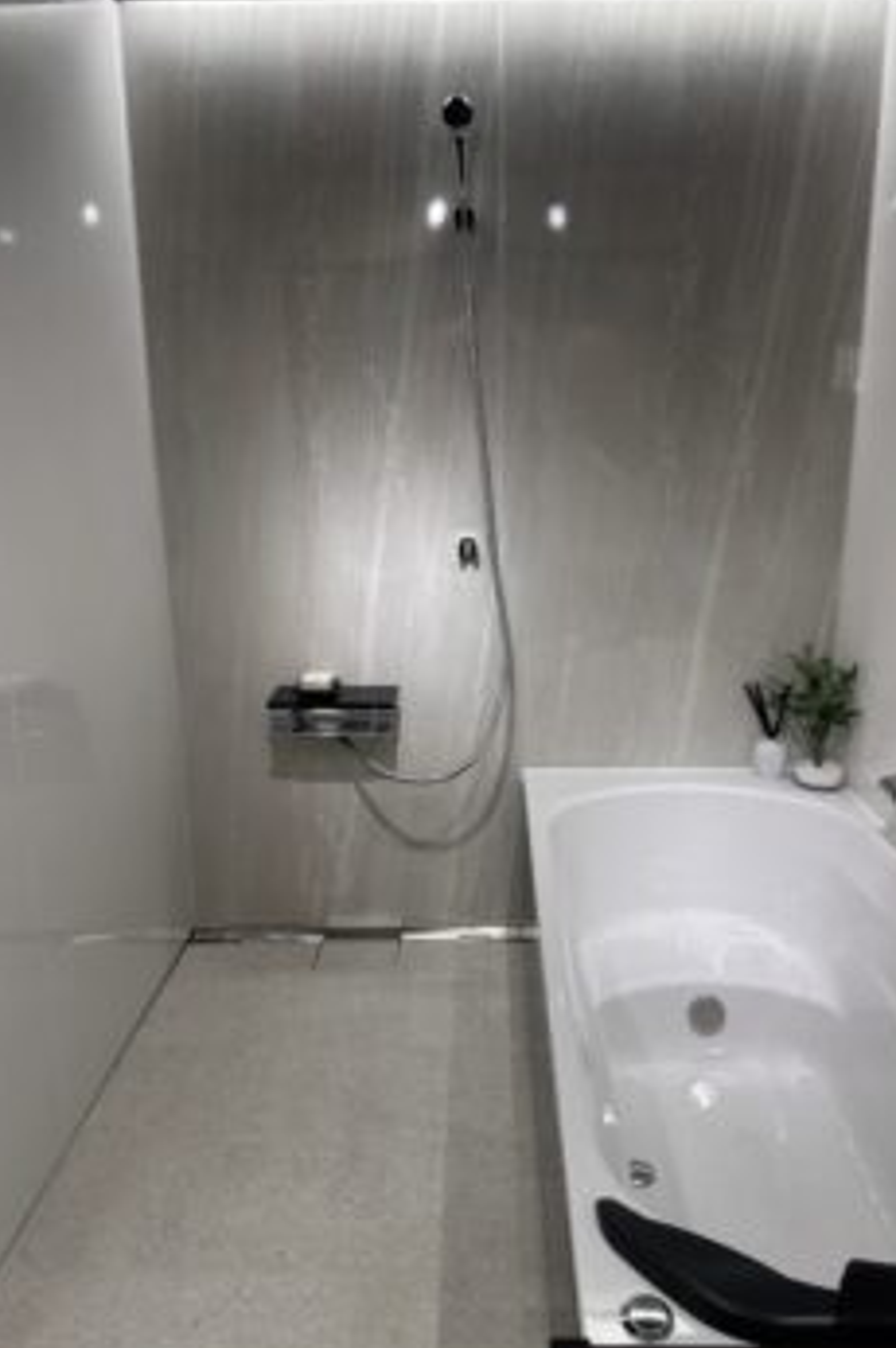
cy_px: 674
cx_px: 475
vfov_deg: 69.4
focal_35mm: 26
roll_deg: +0.0
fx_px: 973
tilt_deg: -13.9
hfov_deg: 49.4
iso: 64
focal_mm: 6.86
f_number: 1.78
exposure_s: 1/100
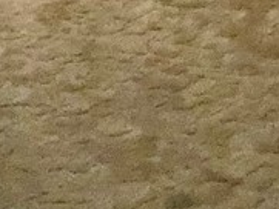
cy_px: -272
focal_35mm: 164
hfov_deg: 11.7
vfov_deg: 8.4
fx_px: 1323
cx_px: 358
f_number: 1.8
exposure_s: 1/30
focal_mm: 3
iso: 64
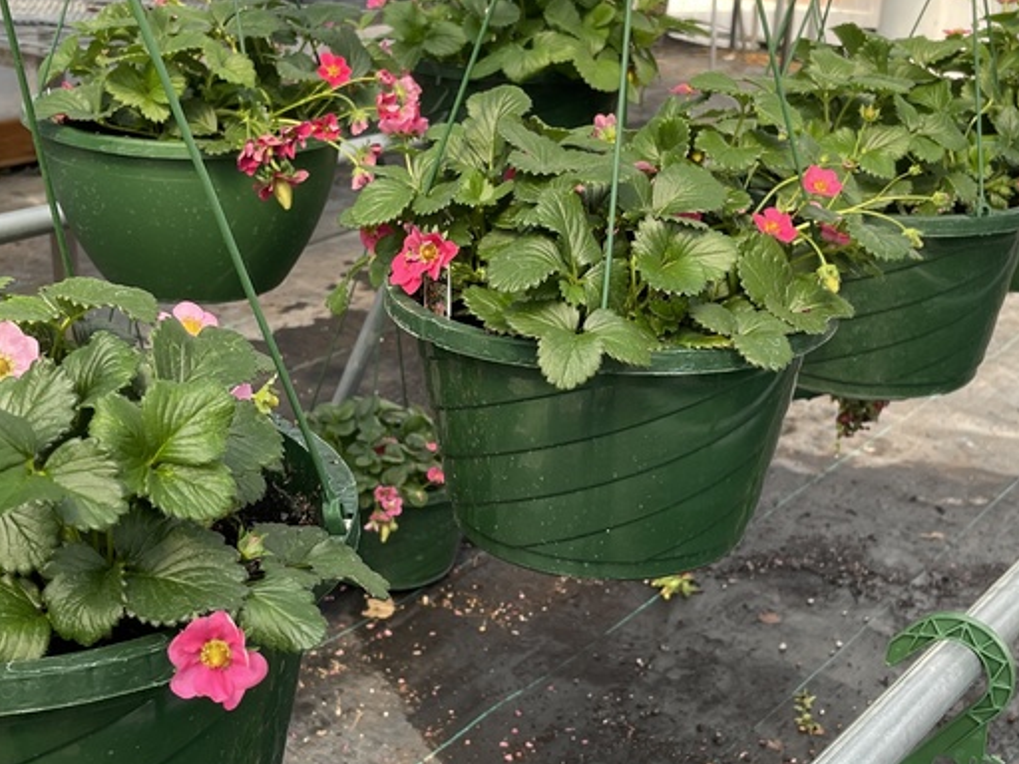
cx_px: 492
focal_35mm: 52
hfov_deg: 36.8
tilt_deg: -22.3
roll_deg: -1.0
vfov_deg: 28.0
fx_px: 1531
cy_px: 404
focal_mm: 5.1
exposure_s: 1/301
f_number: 1.6
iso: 32
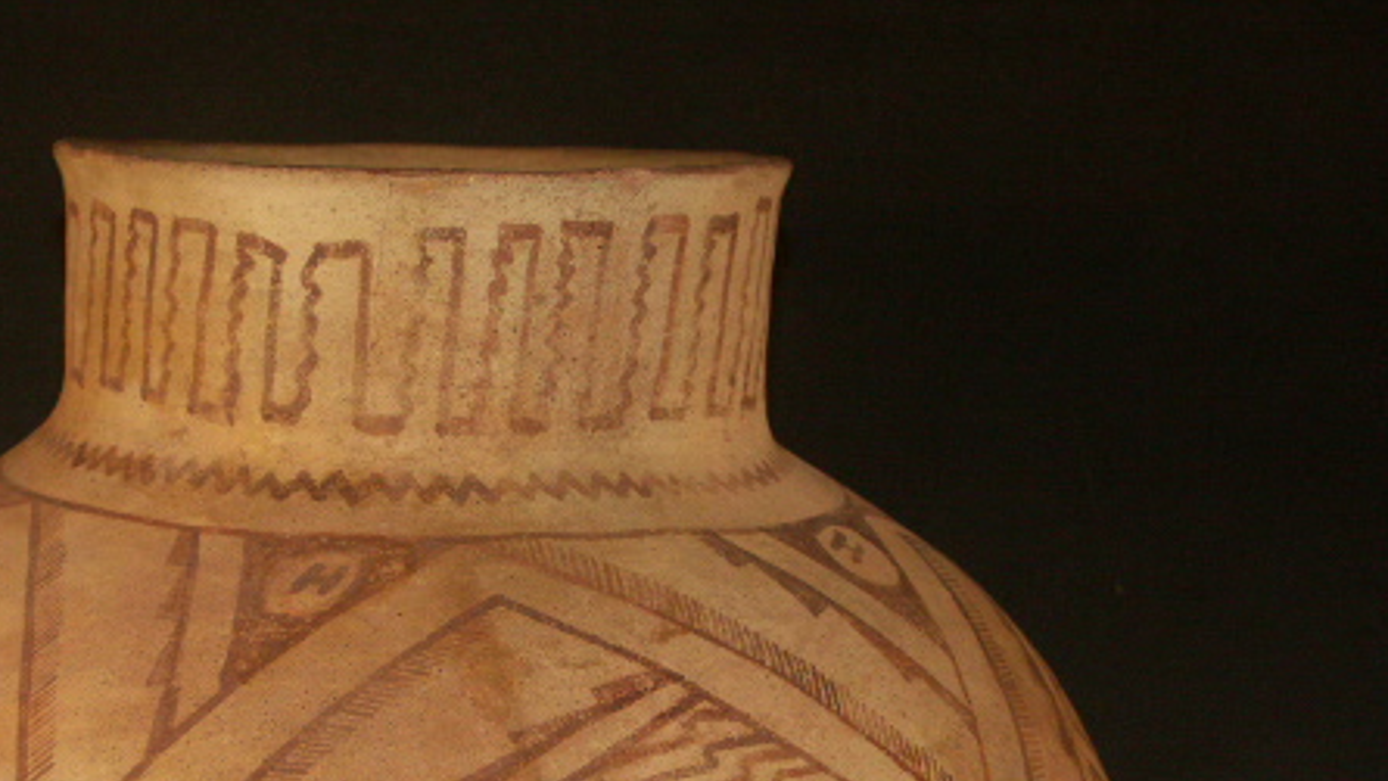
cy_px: 741
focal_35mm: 75
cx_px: 426
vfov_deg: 15.9
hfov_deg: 28.0
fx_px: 2761
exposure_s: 1/500
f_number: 2.8
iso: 100
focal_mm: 12.4
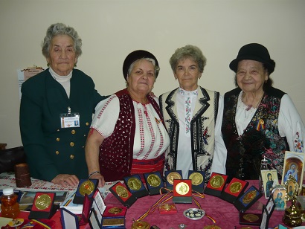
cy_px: 114
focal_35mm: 33
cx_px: 152
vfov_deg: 43.0
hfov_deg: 55.3
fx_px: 291
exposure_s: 1/30
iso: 100
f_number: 2.8
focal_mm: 5.5
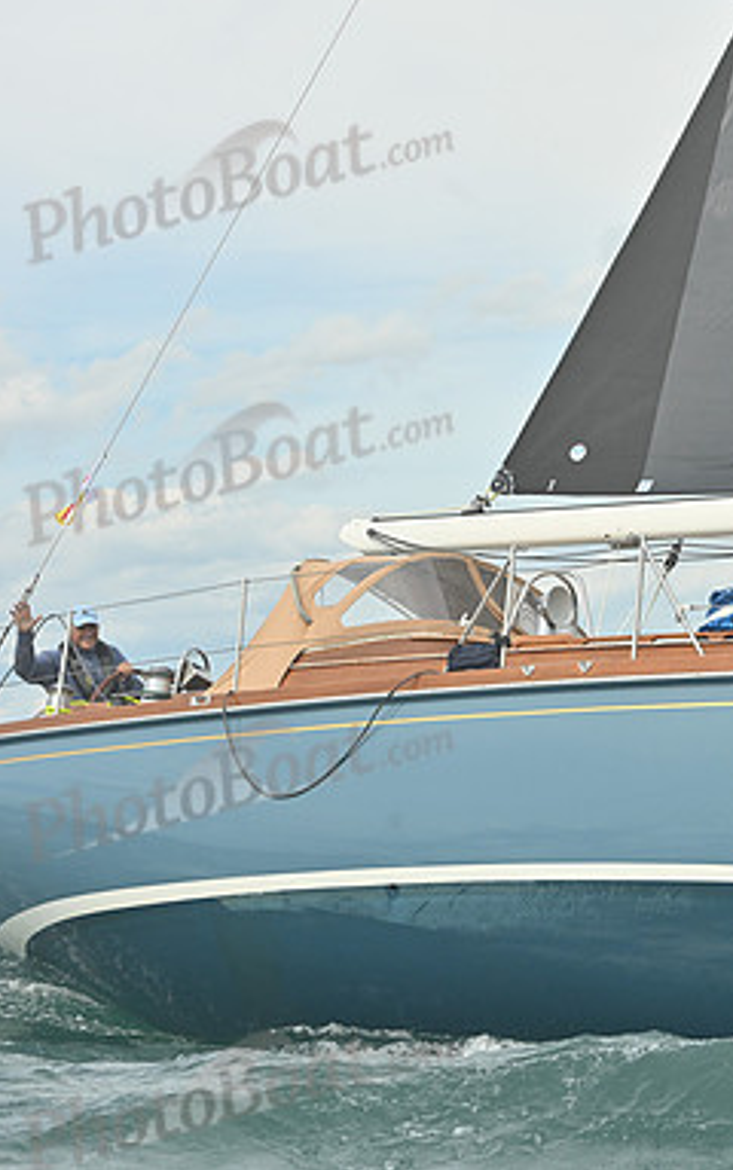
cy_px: 582
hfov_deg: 12.1
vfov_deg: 19.3
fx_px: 3445
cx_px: 614
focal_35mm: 108
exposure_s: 1/1250
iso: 320
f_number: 8
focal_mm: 70
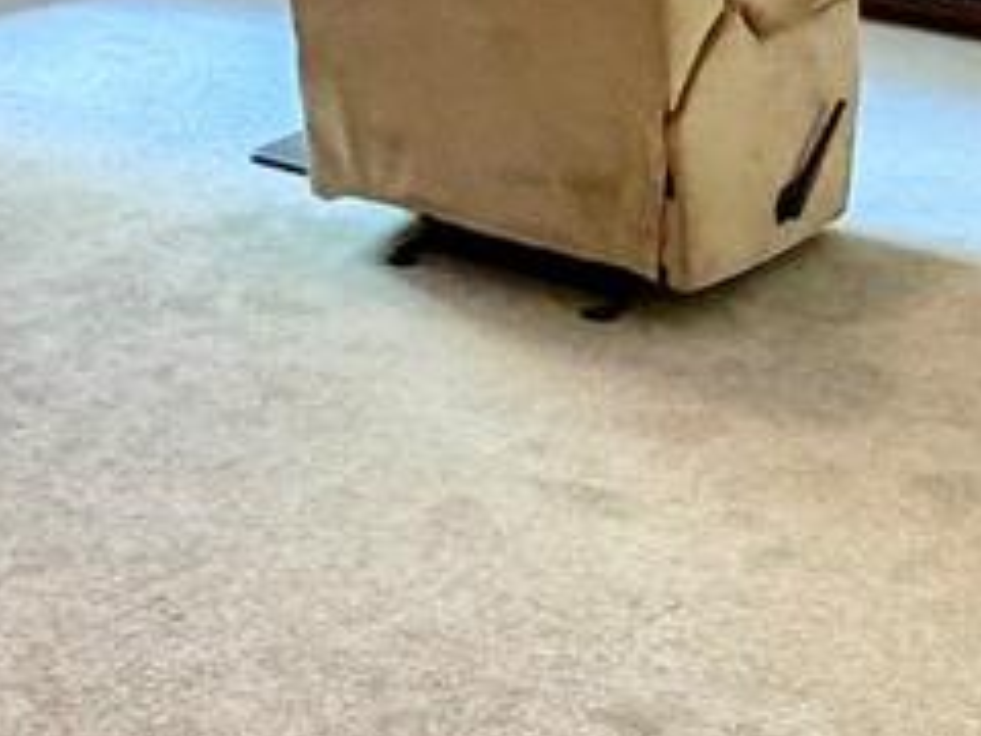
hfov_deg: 22.2
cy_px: -364
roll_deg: -1.6
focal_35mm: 84
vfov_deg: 16.1
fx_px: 2381
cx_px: -49
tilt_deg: -5.2
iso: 640
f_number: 2.2
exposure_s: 1/60
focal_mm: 2.22
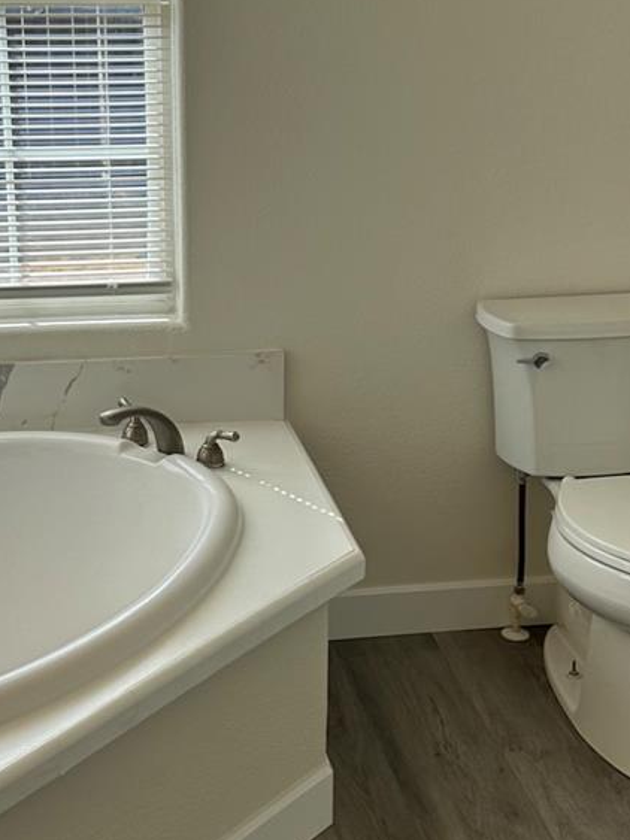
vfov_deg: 30.2
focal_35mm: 64
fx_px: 1554
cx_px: 286
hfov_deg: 22.9
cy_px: 321
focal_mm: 6.86
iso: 80
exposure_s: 1/1393
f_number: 1.78
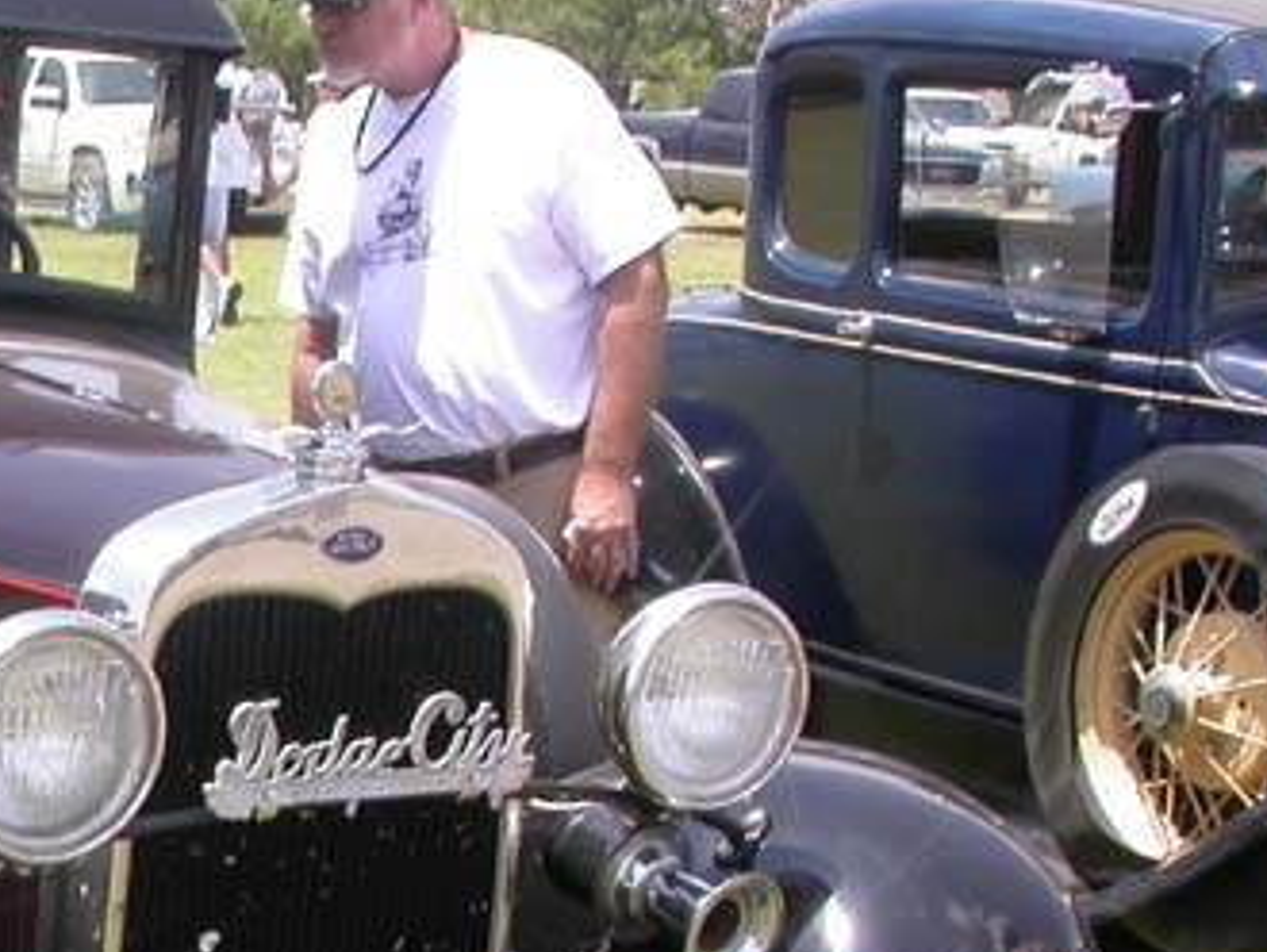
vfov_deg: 15.9
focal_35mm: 92
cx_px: -215
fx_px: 3370
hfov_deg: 20.1
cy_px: 871
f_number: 6
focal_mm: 7.85
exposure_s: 1/239
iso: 100
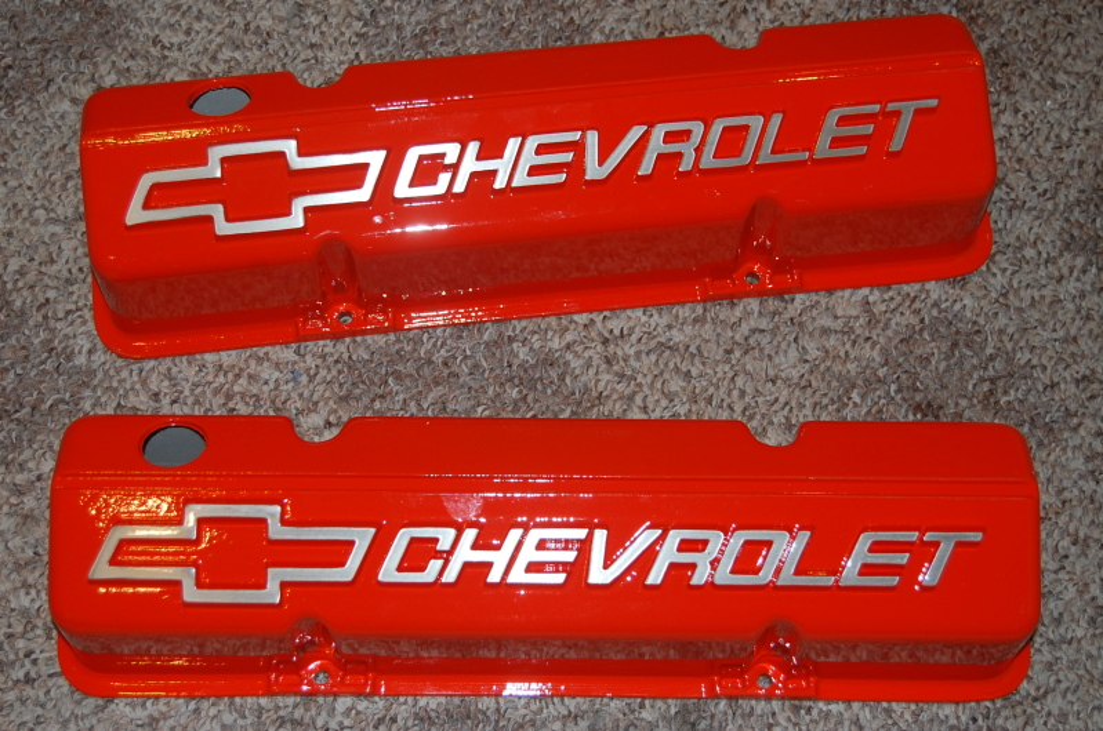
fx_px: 2065
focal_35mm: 68
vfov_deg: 20.1
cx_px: 552
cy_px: 366
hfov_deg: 29.9
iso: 400
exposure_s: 1/60
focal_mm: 45
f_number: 5.3
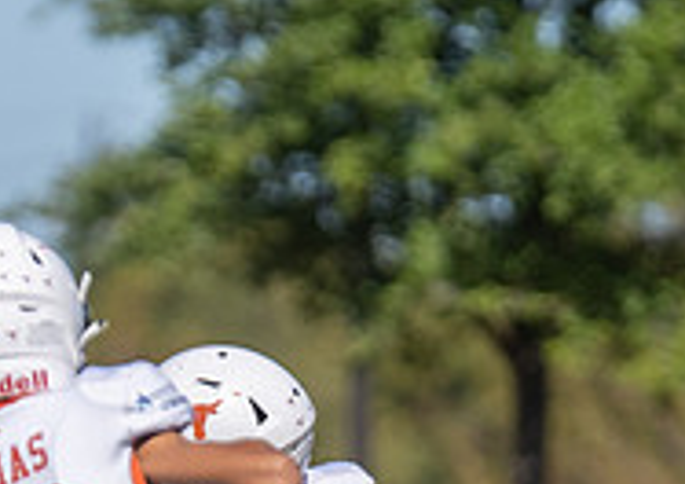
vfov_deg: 1.2
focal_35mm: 1235
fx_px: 23931
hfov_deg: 1.6
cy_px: 928
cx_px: -323
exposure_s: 1/3200
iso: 100
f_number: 2.8
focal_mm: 200
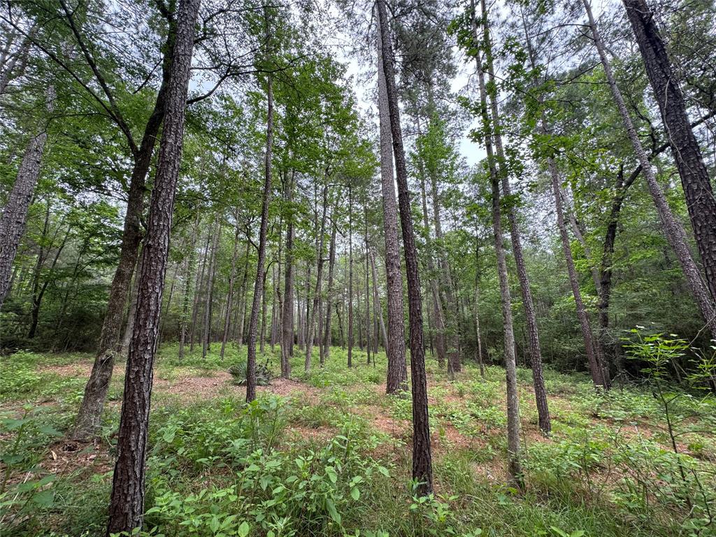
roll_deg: +1.3
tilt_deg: +14.7
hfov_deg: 102.1
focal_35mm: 14
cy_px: 268
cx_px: 358
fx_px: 290
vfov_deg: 85.7
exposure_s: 1/142
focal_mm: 2.22
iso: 40
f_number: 2.2
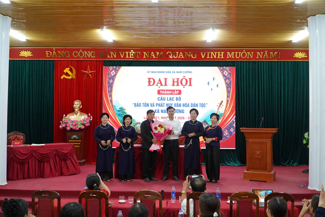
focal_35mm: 34
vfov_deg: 38.9
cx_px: 162
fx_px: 307
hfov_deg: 55.8
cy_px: 108
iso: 1600
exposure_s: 1/50
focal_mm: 23
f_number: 5
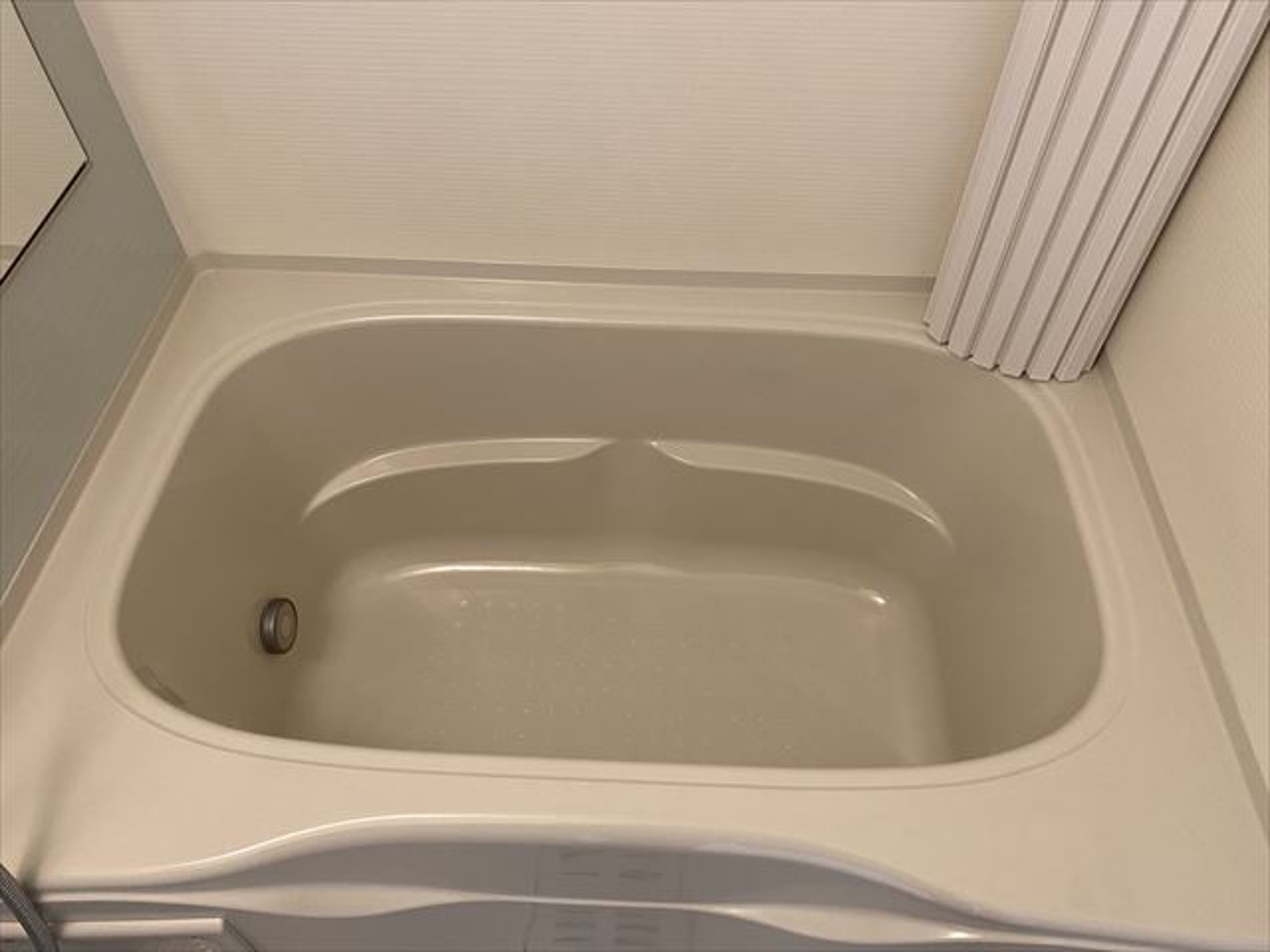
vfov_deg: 53.1
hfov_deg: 67.3
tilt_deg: -50.6
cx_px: 635
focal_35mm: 26
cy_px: 476
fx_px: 954
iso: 125
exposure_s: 1/50
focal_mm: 4.25
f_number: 1.8
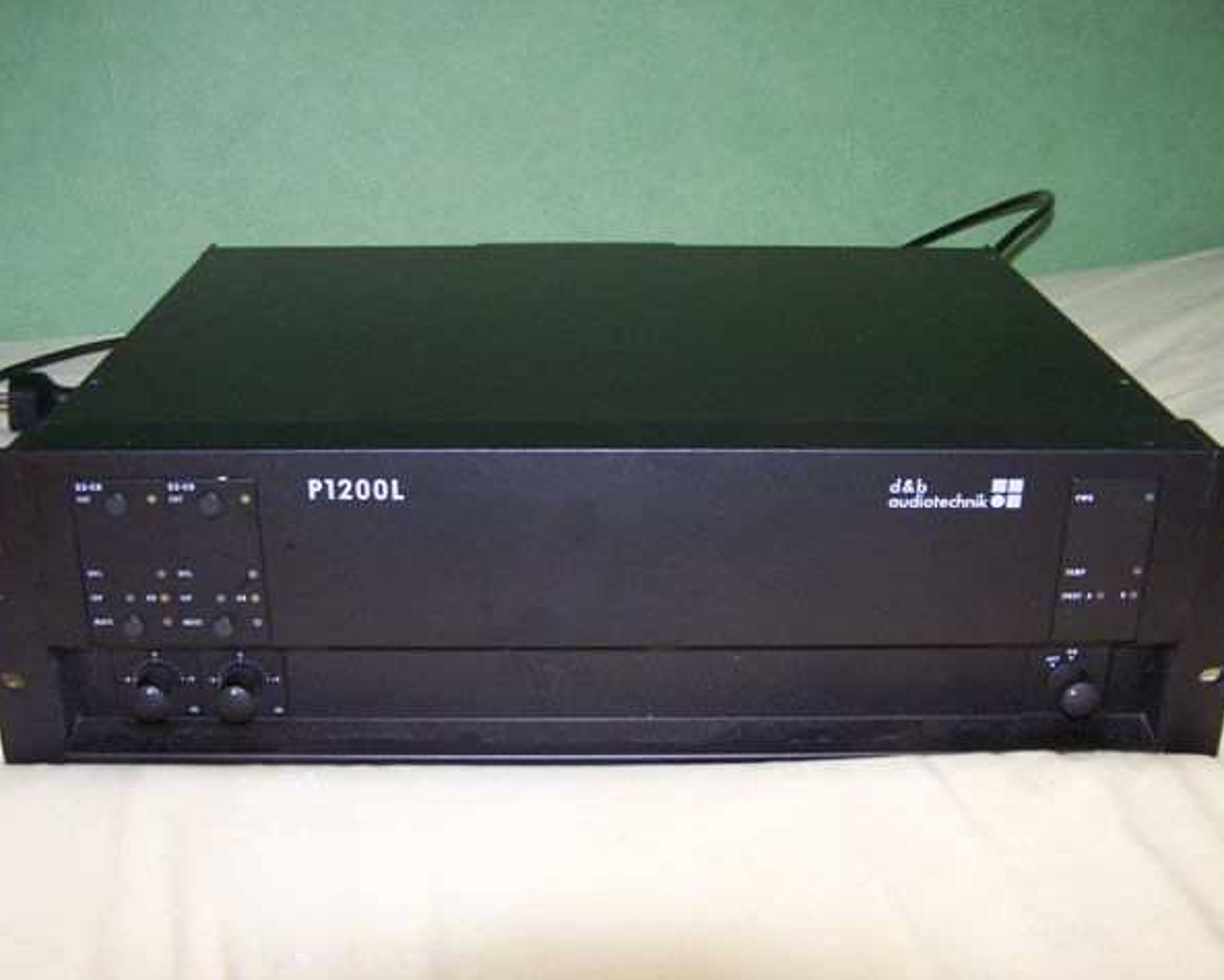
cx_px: 609
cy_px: 491
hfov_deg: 45.8
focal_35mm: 40
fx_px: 1450
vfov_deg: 37.4
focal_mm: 6.3
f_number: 2.8
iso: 140
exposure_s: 1/60
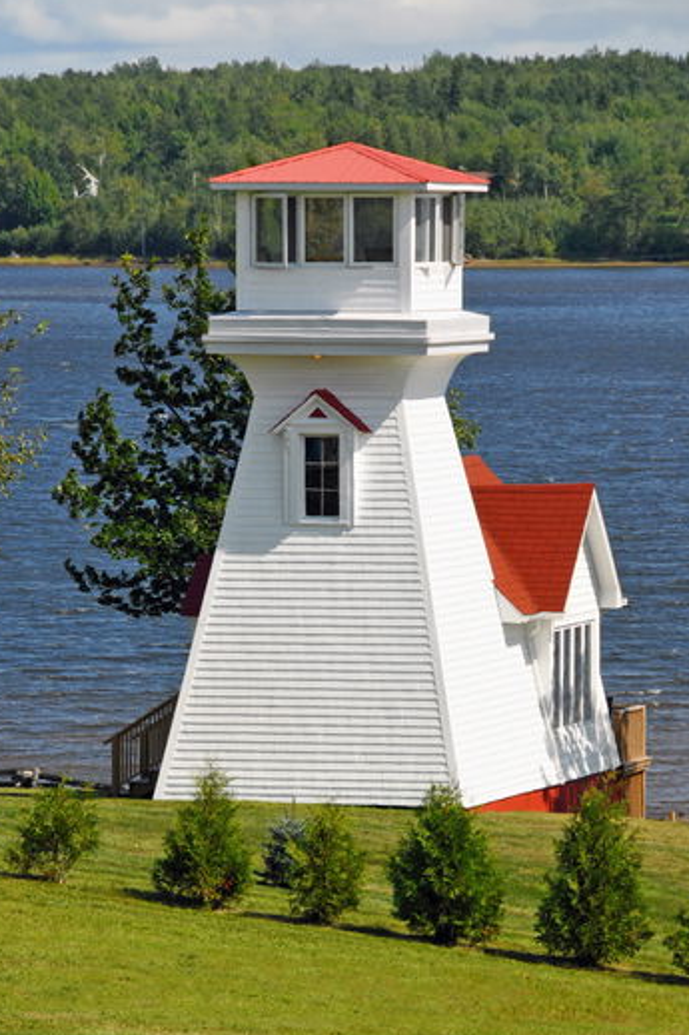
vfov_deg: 7.6
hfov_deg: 5.0
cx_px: 258
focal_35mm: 272
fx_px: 7813
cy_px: 678
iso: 200
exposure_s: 1/400
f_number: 10
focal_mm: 130
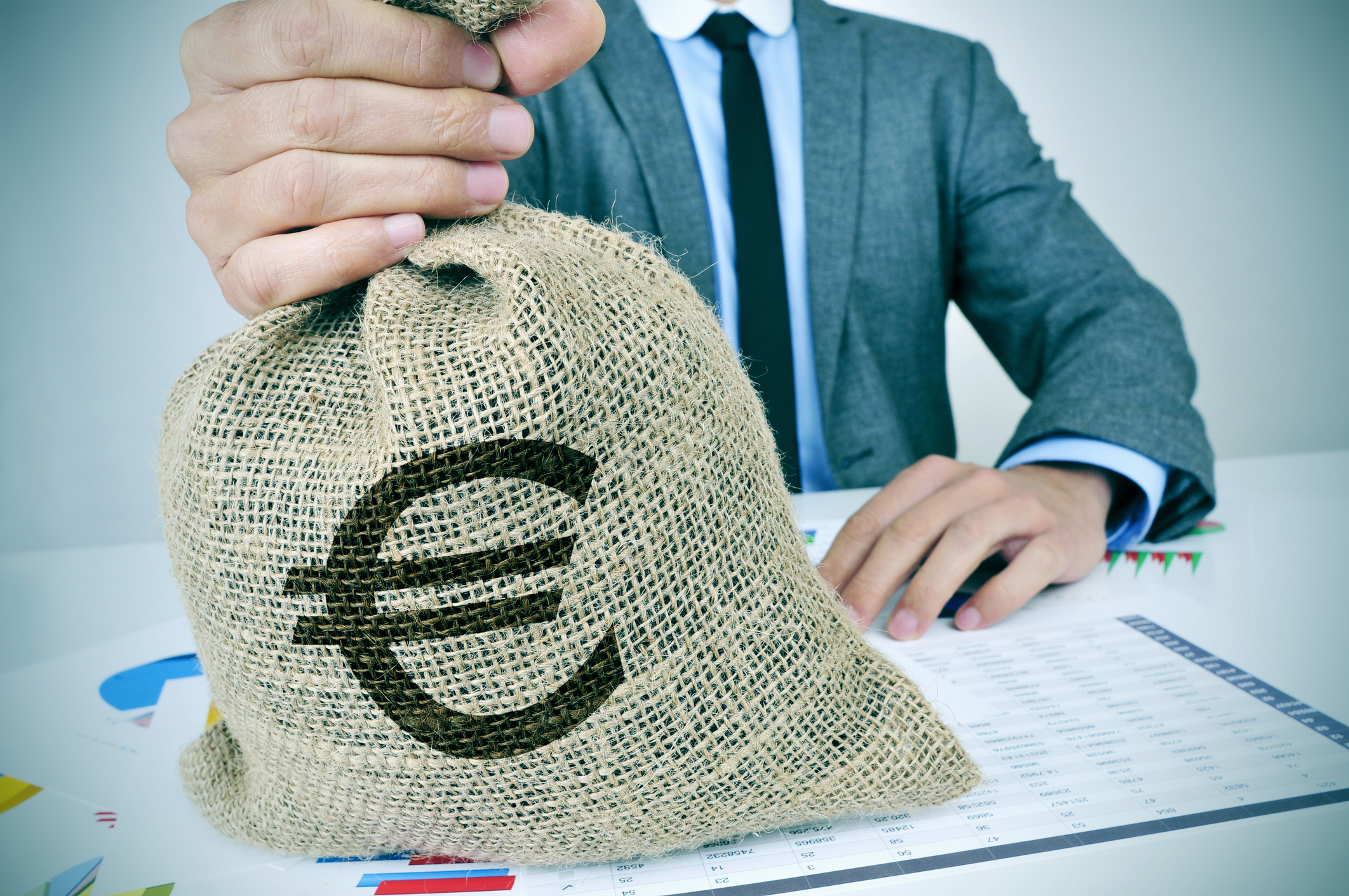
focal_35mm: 30
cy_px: 448
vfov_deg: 43.5
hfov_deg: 62.0
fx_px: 1123
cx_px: 674
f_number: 9
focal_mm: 20
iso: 200
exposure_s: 1/100
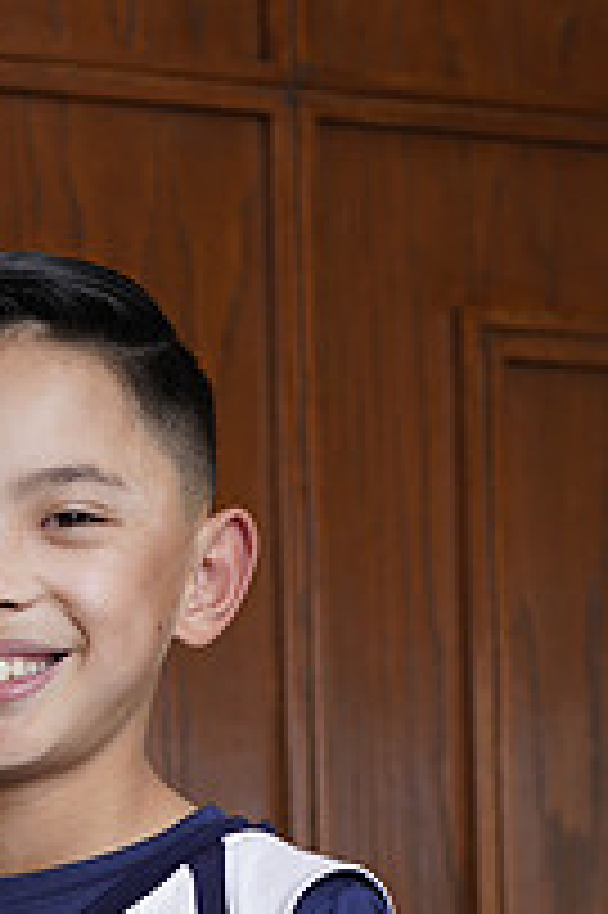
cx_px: -99
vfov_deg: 8.4
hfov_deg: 5.6
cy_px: 1036
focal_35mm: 243
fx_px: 6166
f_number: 5.6
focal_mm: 85
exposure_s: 1/250
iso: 200
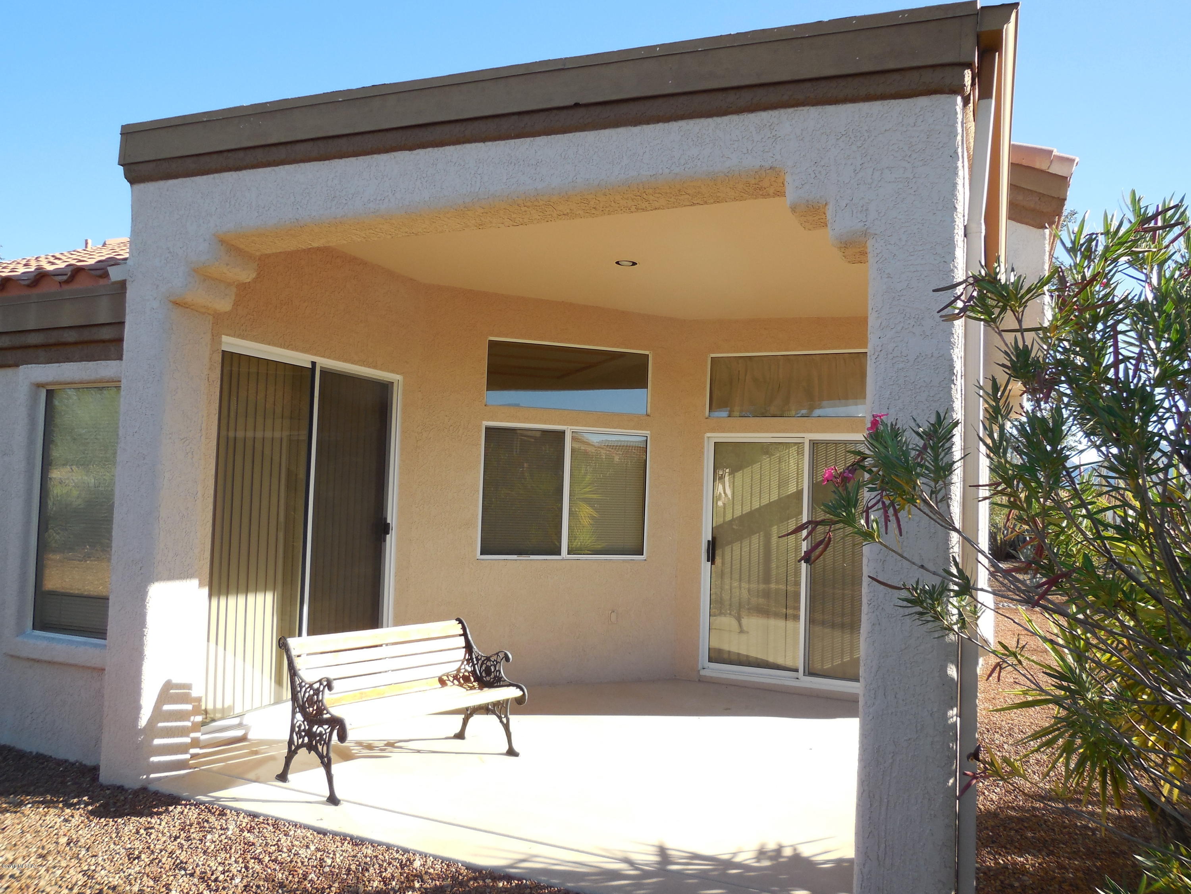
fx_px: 860
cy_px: 447
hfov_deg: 69.4
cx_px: 596
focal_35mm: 25
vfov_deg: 54.9
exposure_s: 1/500
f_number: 3.1
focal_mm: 4.5
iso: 125
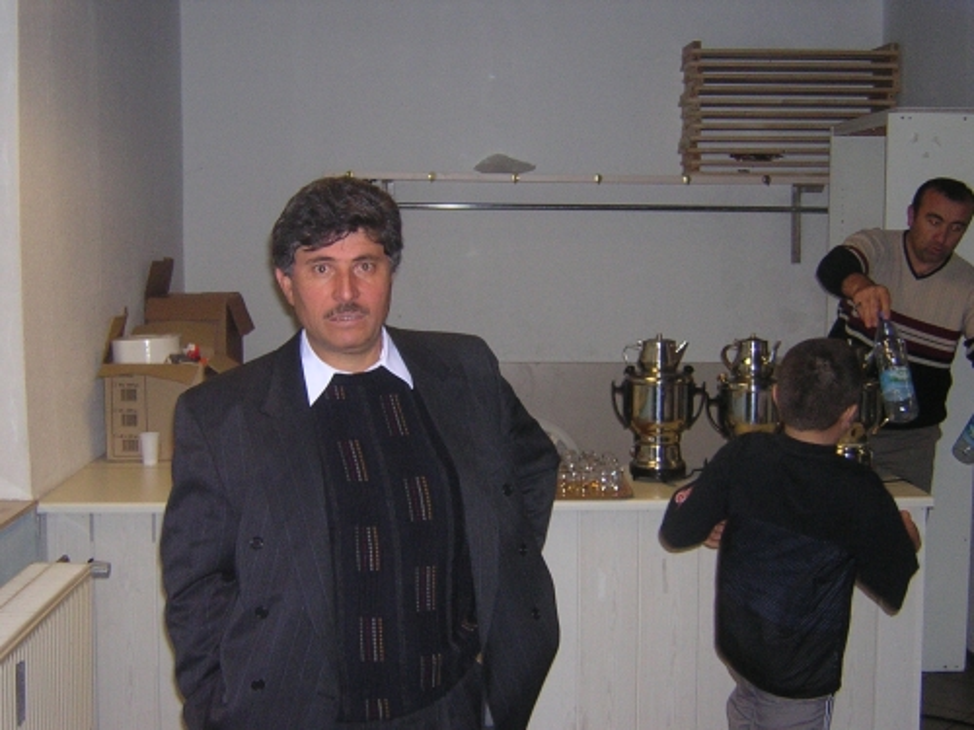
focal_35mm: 51
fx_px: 1435
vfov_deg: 28.6
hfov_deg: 37.5
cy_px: 365
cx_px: 487
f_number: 3.1
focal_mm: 6.6
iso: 400
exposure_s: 1/60.1
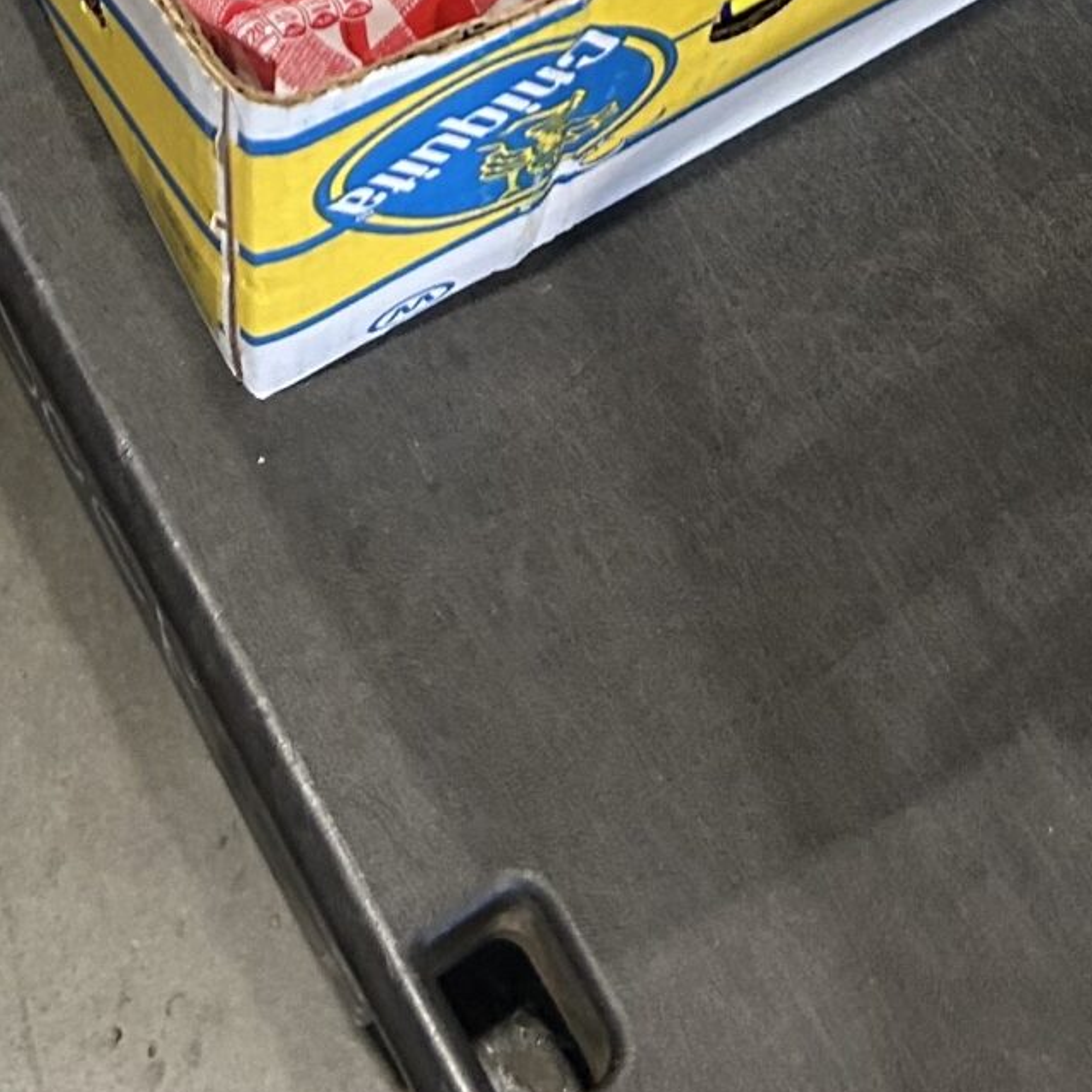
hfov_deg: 18.8
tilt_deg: -54.0
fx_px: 3284
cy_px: -1017
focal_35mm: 92
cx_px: 352
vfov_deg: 15.5
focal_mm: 5.7
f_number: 1.5
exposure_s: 1/60
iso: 200
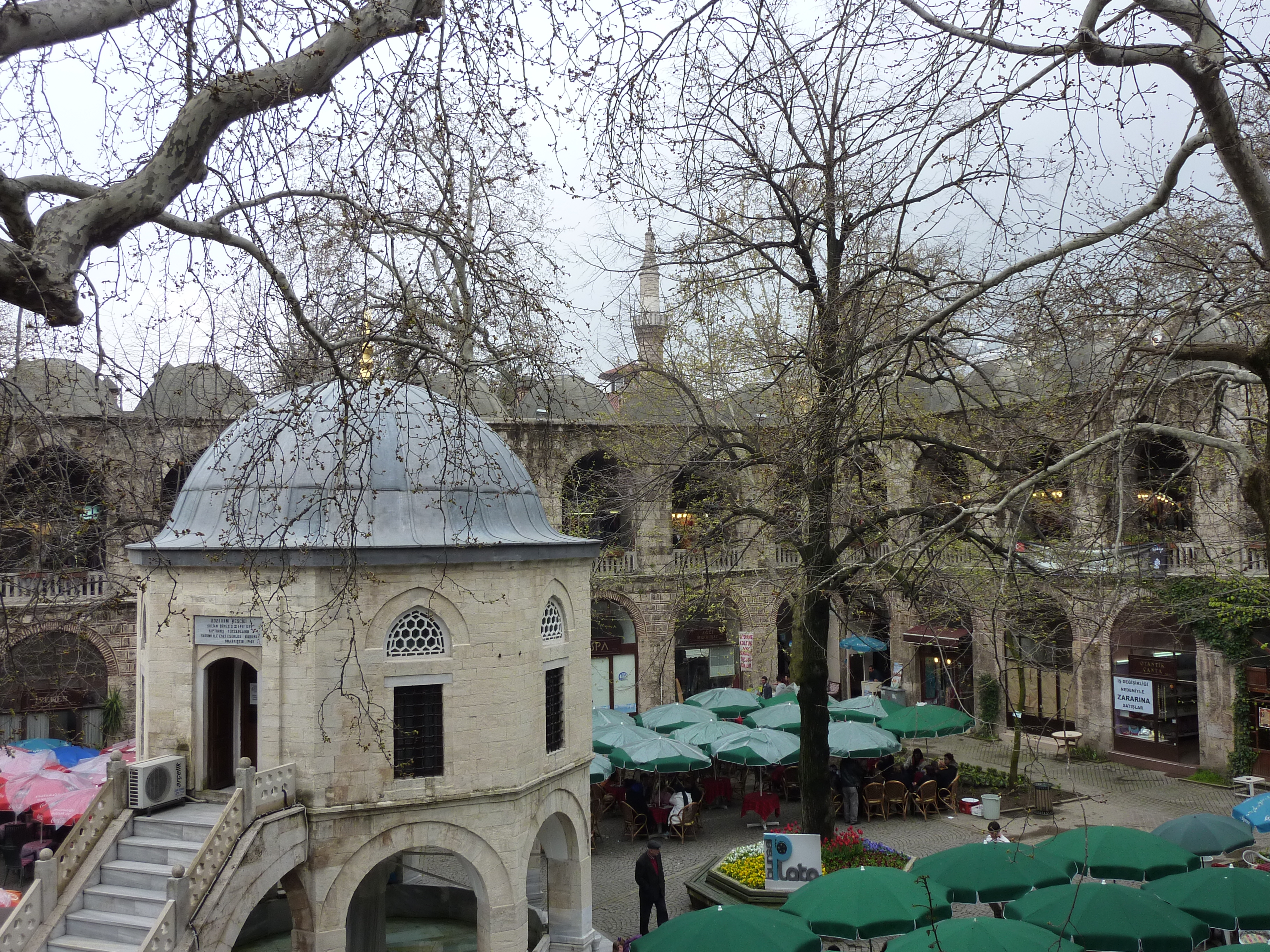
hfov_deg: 56.8
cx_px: 635
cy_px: 476
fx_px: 1174
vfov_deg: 44.2
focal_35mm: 32
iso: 125
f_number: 4
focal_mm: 5.3
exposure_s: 1/250
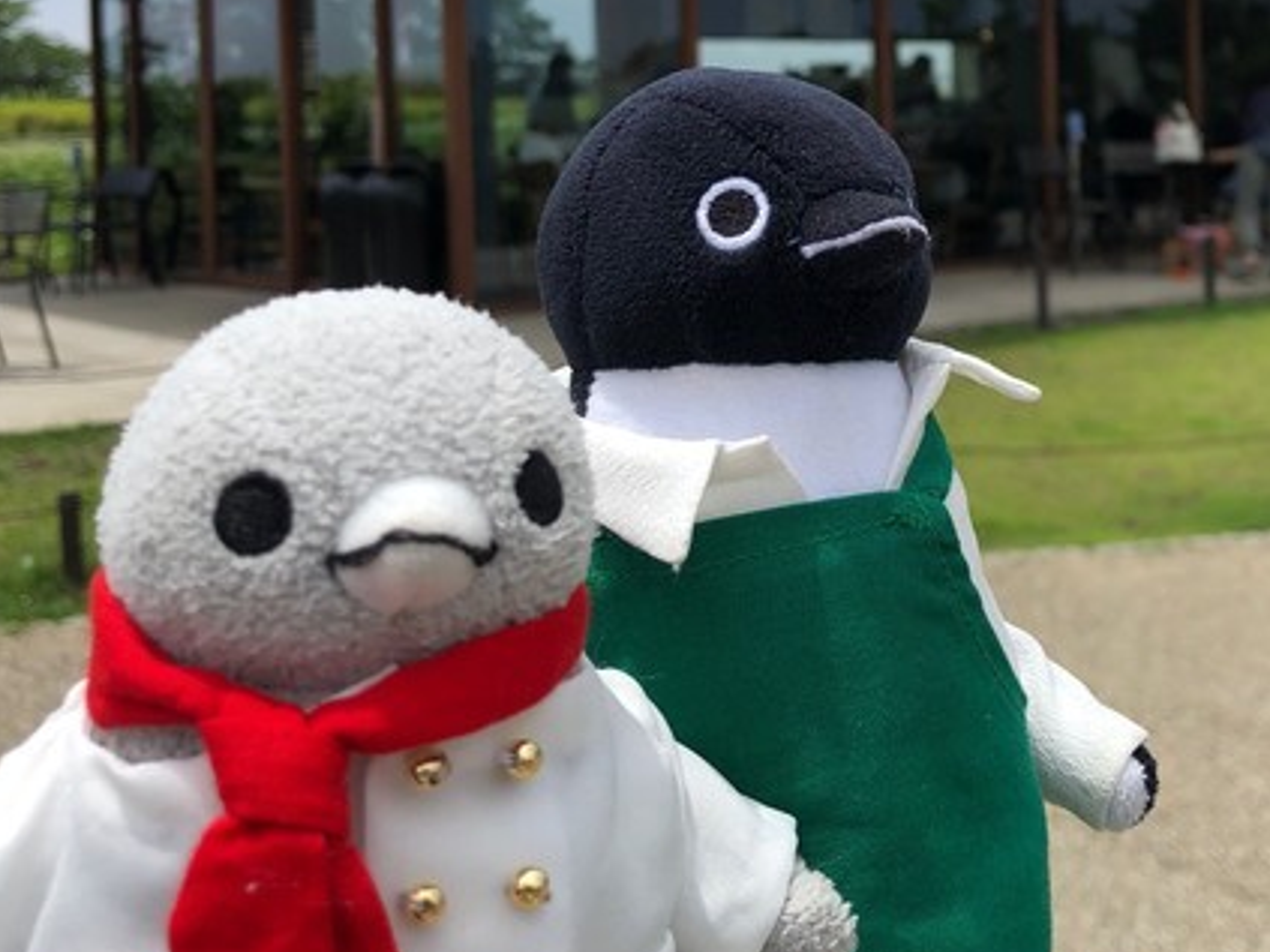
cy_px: 168
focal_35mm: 53
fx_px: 1944
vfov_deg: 26.9
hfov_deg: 35.6
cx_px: 898
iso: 20
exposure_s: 1/2024
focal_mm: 3.99
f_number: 1.8
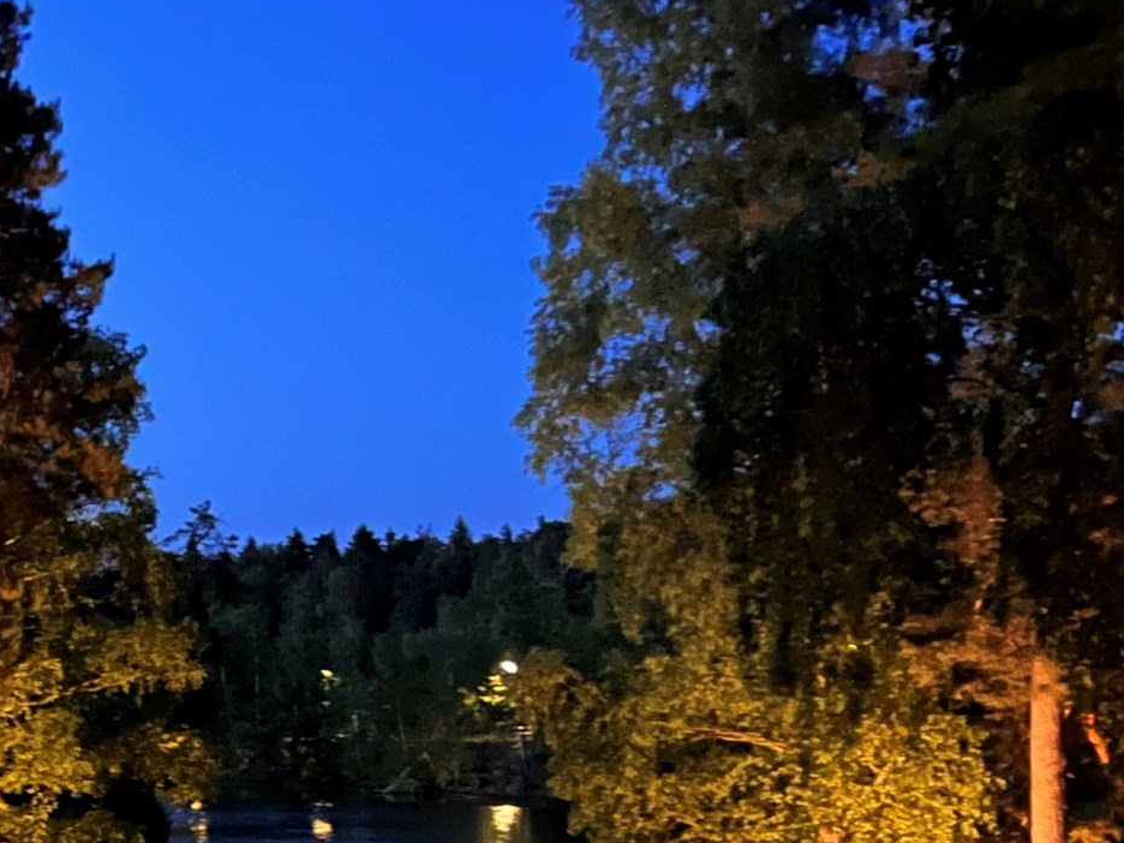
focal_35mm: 80
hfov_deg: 22.9
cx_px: -143
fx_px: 2598
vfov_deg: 18.2
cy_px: 747
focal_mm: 5.1
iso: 1000
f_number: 1.6
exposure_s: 1/2
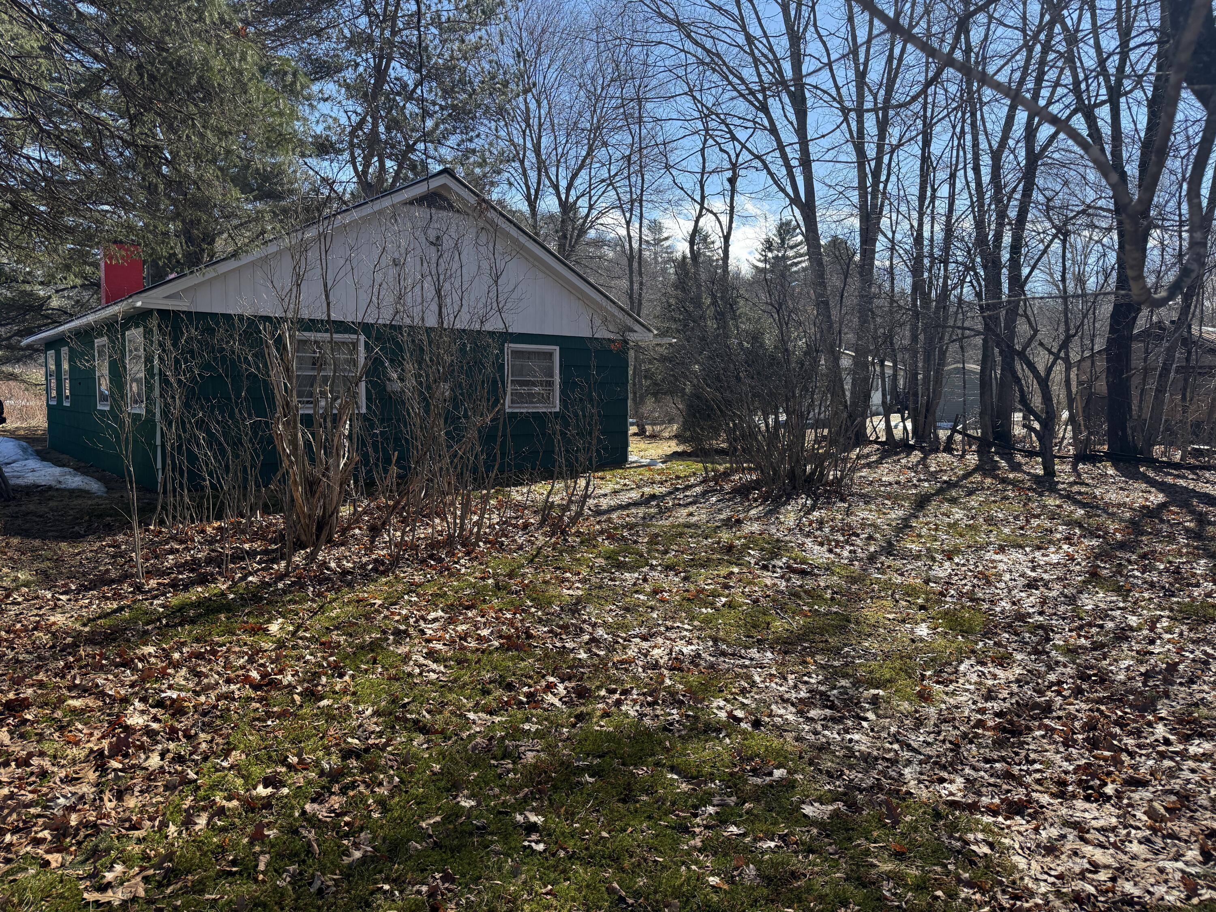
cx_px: 608
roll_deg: -0.6
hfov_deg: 71.6
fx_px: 843
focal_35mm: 24
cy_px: 456
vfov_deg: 56.8
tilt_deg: -3.9
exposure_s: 1/2445
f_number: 1.78
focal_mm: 6.76
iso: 100
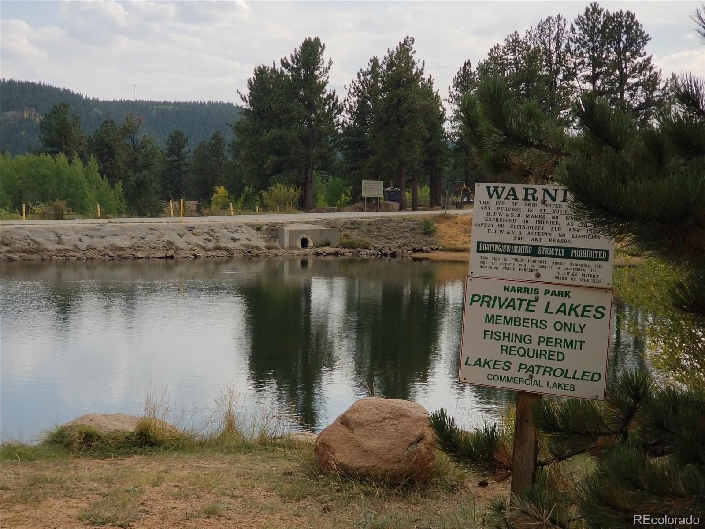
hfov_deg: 36.8
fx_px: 1059
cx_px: 352
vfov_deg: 28.0
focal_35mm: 52
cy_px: 264
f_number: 2.4
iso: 25
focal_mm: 6
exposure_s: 1/760
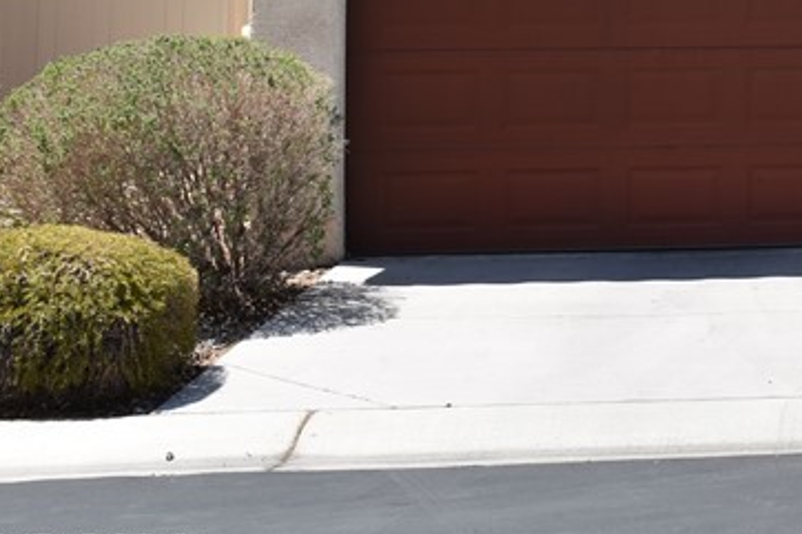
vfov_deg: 13.2
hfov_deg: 18.5
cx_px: 1163
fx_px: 2204
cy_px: -215
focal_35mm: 99
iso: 100
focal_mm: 22
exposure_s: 1/200
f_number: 9
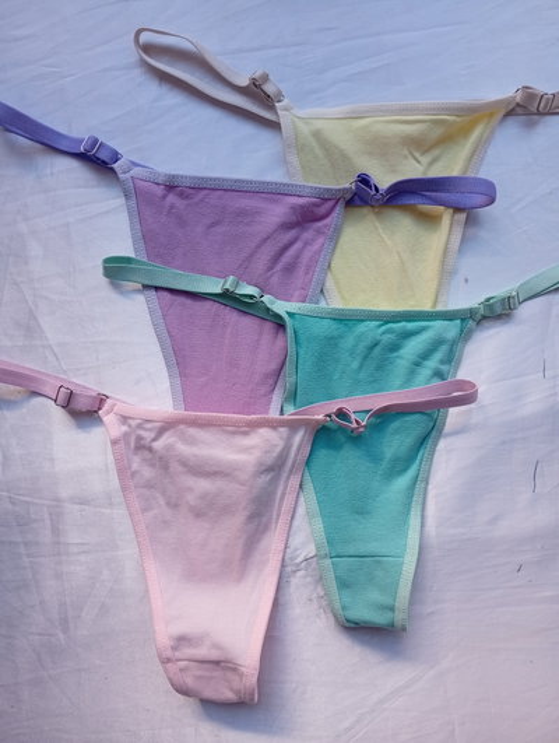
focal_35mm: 27
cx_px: 280
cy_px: 372
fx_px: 580
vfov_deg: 65.2
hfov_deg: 51.5
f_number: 1.8
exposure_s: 1/50
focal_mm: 3.98
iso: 120
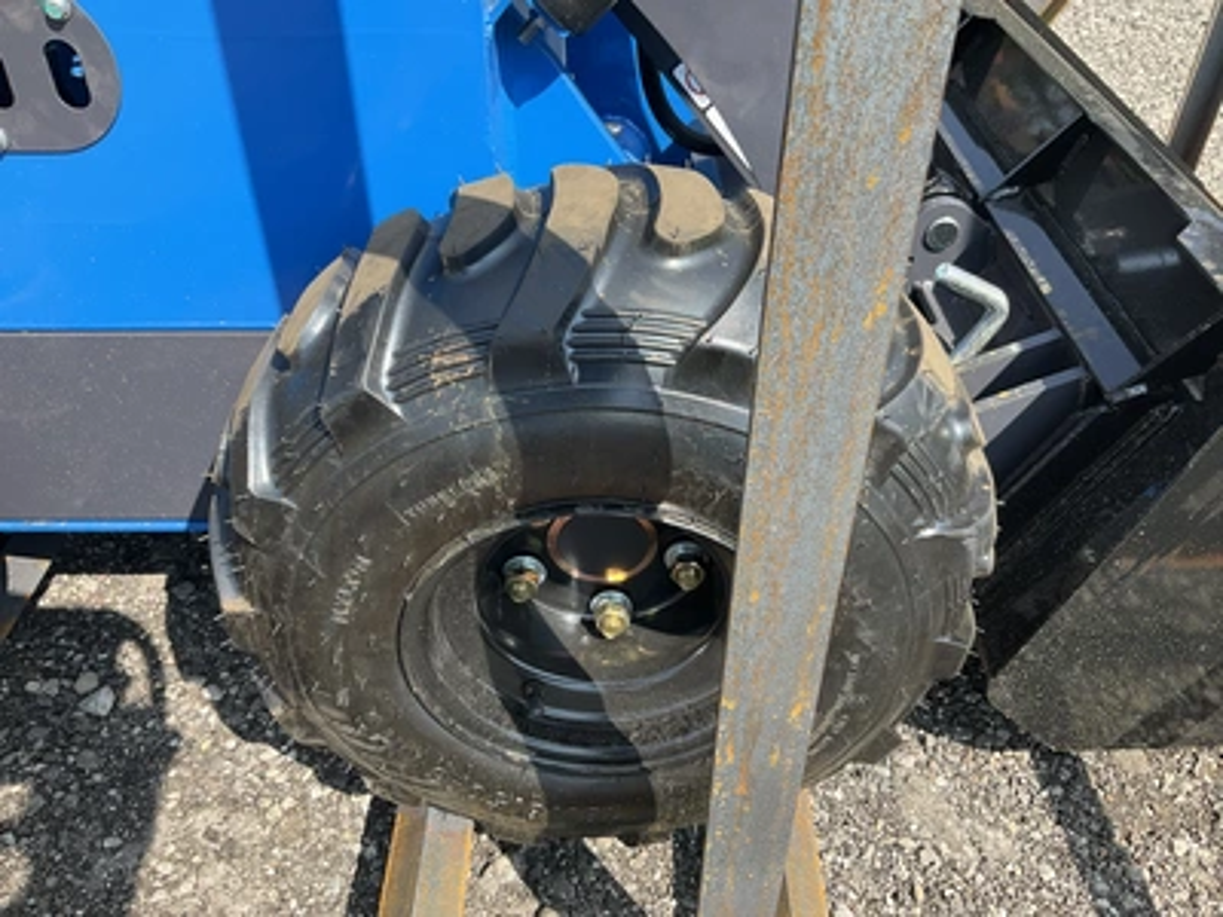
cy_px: 458
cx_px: 612
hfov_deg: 61.7
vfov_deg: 48.2
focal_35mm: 29
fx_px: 1025
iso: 25
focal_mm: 3
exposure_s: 1/545
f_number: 1.8
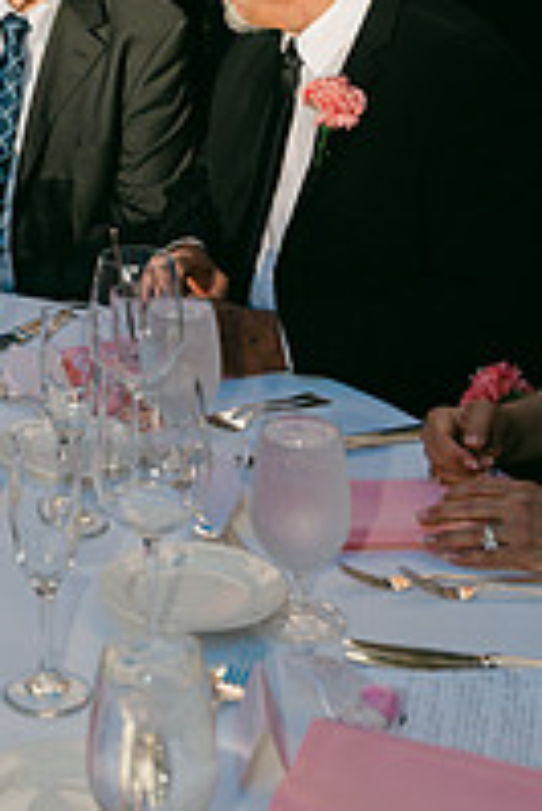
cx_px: 12
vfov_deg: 24.4
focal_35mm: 79
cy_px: -12
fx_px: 1781
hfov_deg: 17.0
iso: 64
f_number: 5
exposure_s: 1/125
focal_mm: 35
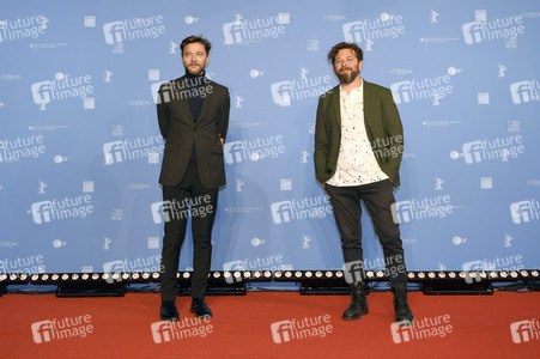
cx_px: 270
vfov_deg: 38.8
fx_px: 510
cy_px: 180
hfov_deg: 55.8
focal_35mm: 34
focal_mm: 34
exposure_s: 1/320
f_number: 3.5
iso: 640
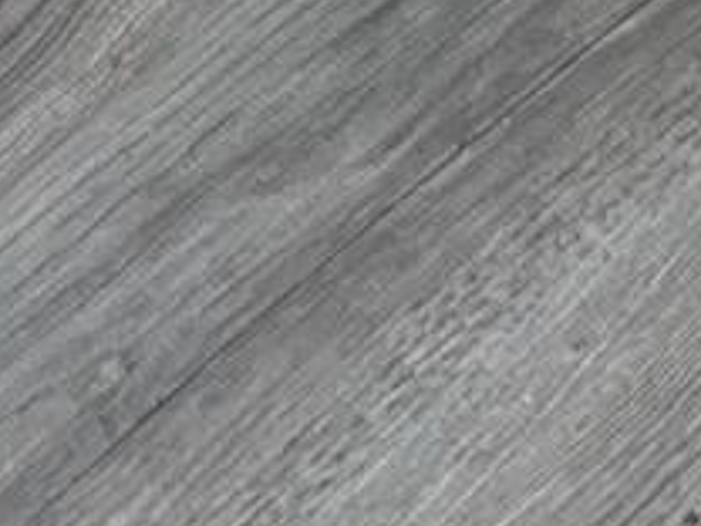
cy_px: -502
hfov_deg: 13.3
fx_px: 2896
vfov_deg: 9.7
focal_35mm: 143
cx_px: -202
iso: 64
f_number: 1.8
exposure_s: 1/120
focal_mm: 3
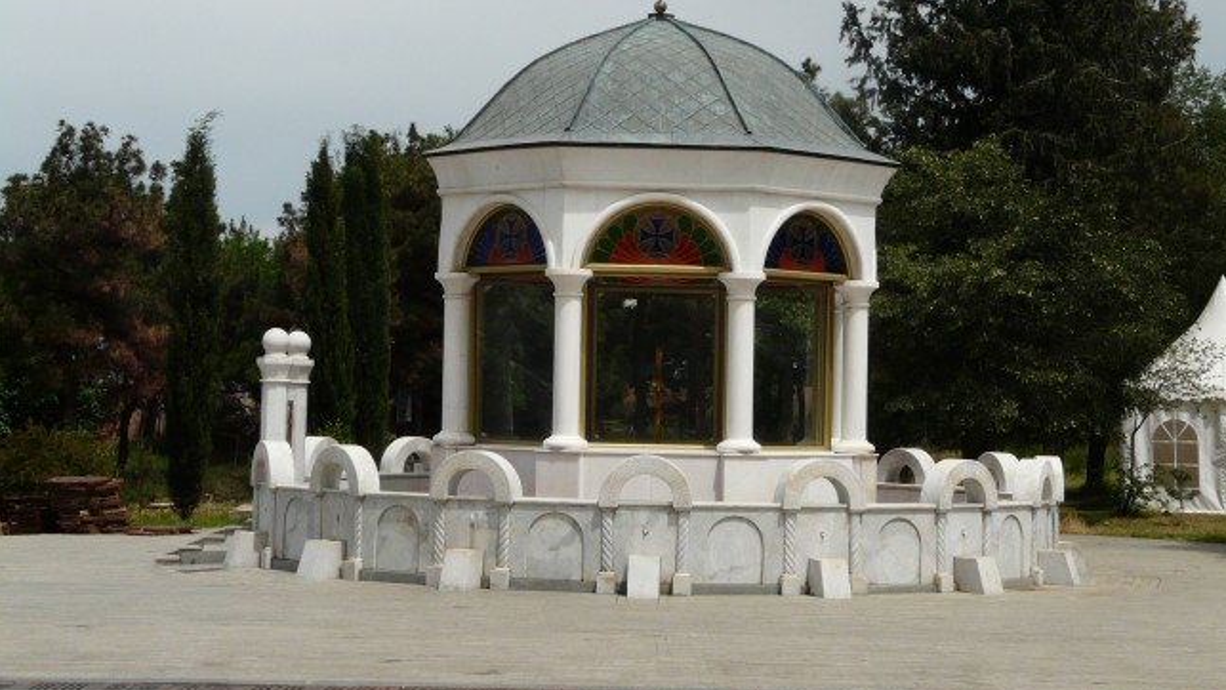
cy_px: 296
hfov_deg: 27.9
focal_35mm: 76
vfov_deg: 15.9
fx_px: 2471
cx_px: 618
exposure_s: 1/500
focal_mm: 11.4
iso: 100
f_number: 7.1
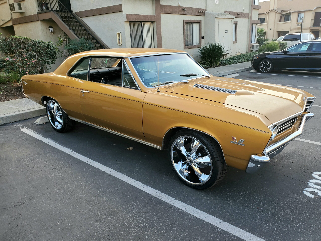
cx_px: 160
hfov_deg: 67.3
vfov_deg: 53.1
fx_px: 241
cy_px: 120
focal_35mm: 26
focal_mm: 4.3
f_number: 2.4
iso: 50
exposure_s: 1/179
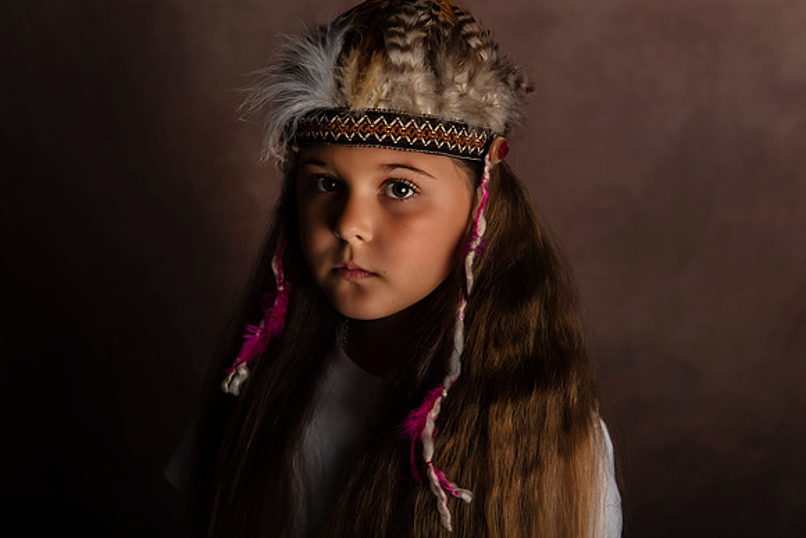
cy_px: 269
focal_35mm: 50
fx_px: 1120
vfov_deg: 27.0
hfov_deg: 39.6
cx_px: 403
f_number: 4
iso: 50
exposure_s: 1/200
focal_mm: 50
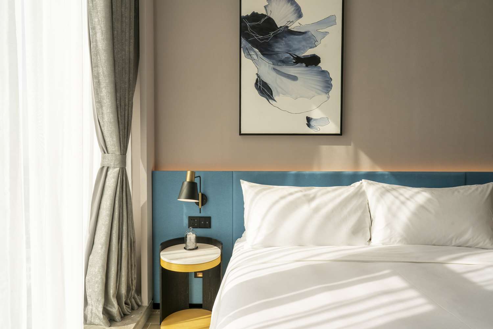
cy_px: 164
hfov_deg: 73.7
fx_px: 329
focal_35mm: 24
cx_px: 246
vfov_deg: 53.1
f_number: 10
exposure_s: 1/160
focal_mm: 24
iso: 160
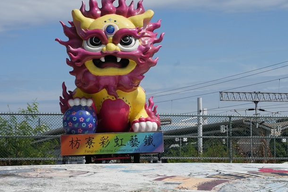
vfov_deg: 11.6
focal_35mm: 118
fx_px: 944
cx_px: 174
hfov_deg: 17.3
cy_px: 77
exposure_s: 1/4000
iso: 1250
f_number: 11
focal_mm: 70
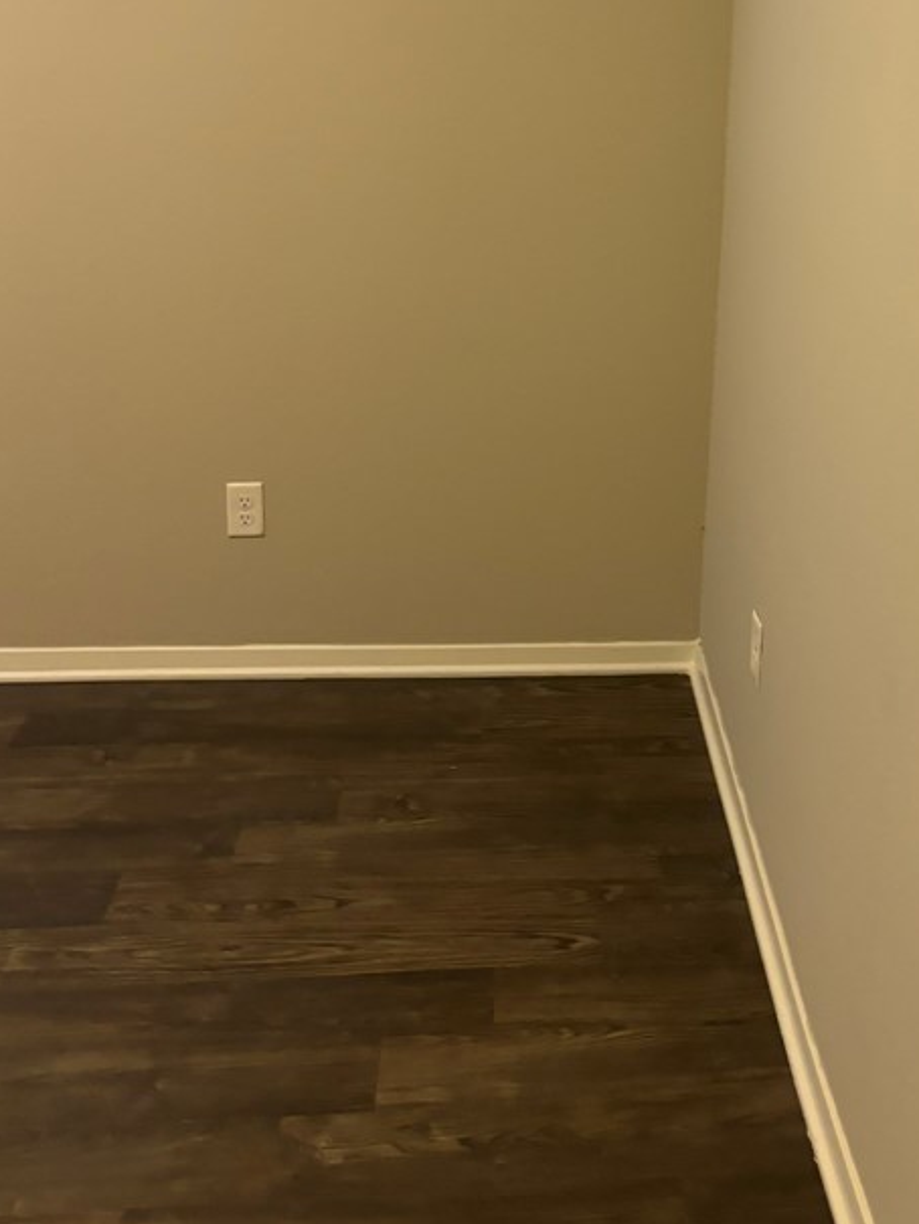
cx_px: 737
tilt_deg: -8.9
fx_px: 1557
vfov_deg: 40.9
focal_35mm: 44
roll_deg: -3.3
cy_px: 225
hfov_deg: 32.0
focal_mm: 5.96
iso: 400
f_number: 1.6
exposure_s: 1/60
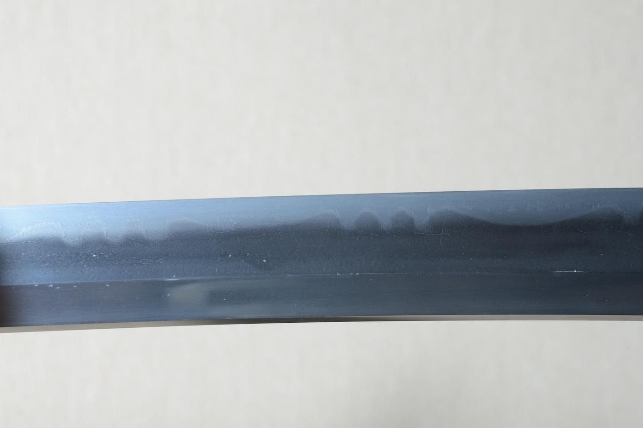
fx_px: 2142
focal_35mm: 120
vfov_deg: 11.4
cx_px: 322
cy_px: 214
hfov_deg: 17.1
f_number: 11
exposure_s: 1/1.6
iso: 400
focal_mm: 80
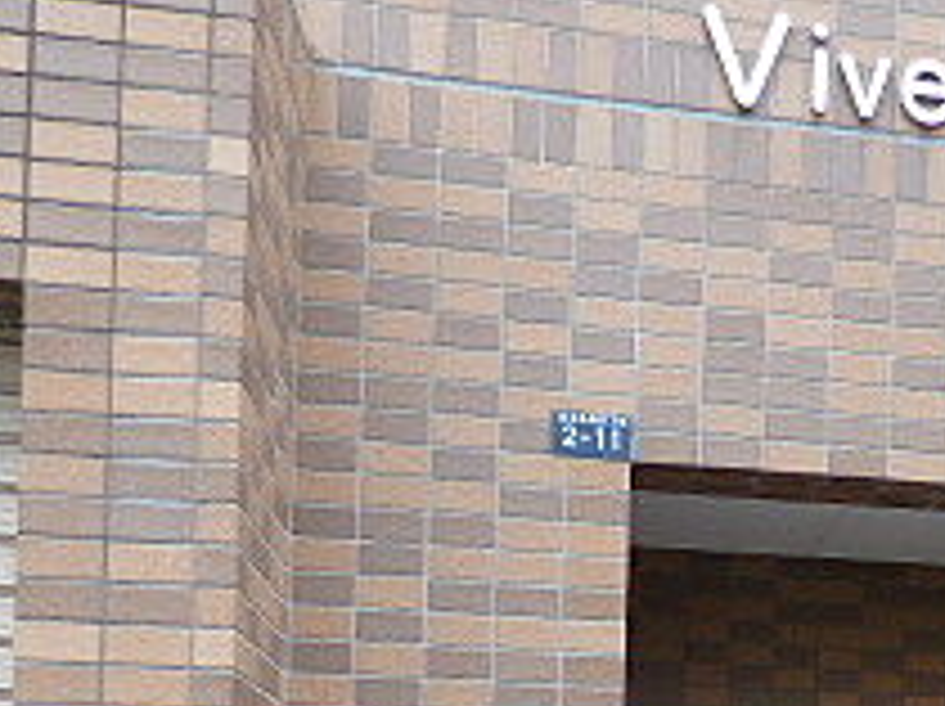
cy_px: 841
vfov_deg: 22.2
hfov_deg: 29.1
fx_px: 1663
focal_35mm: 61
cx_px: 1004
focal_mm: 3.58
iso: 100
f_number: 2.8
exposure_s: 1/60
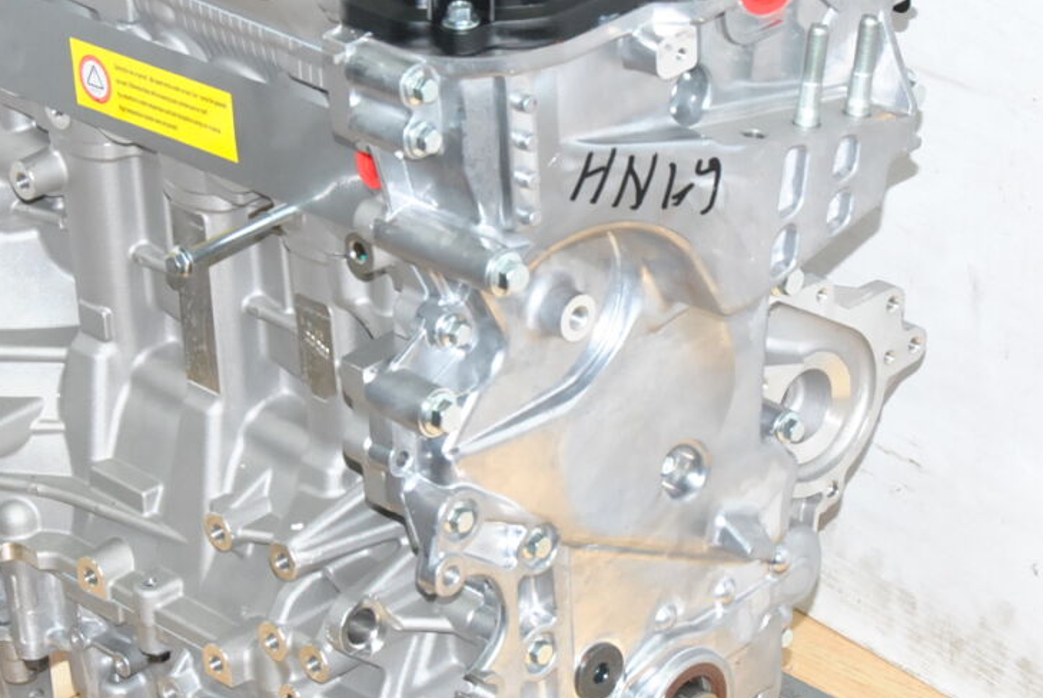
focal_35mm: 148
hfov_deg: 13.8
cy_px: 317
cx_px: 472
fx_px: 4296
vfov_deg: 9.3
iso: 800
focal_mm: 45
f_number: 11
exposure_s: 1/200
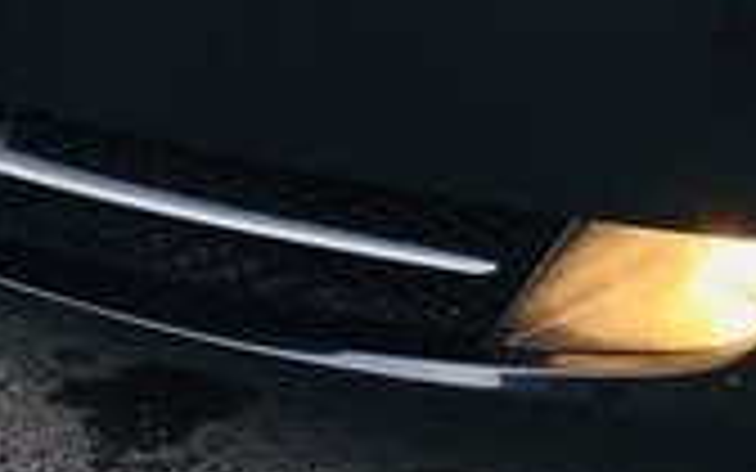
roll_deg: -2.0
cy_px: -438
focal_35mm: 121
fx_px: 2493
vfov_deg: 10.1
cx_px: 828
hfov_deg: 16.7
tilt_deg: -12.8
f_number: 2.2
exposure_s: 1/50
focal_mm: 4.15
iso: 32
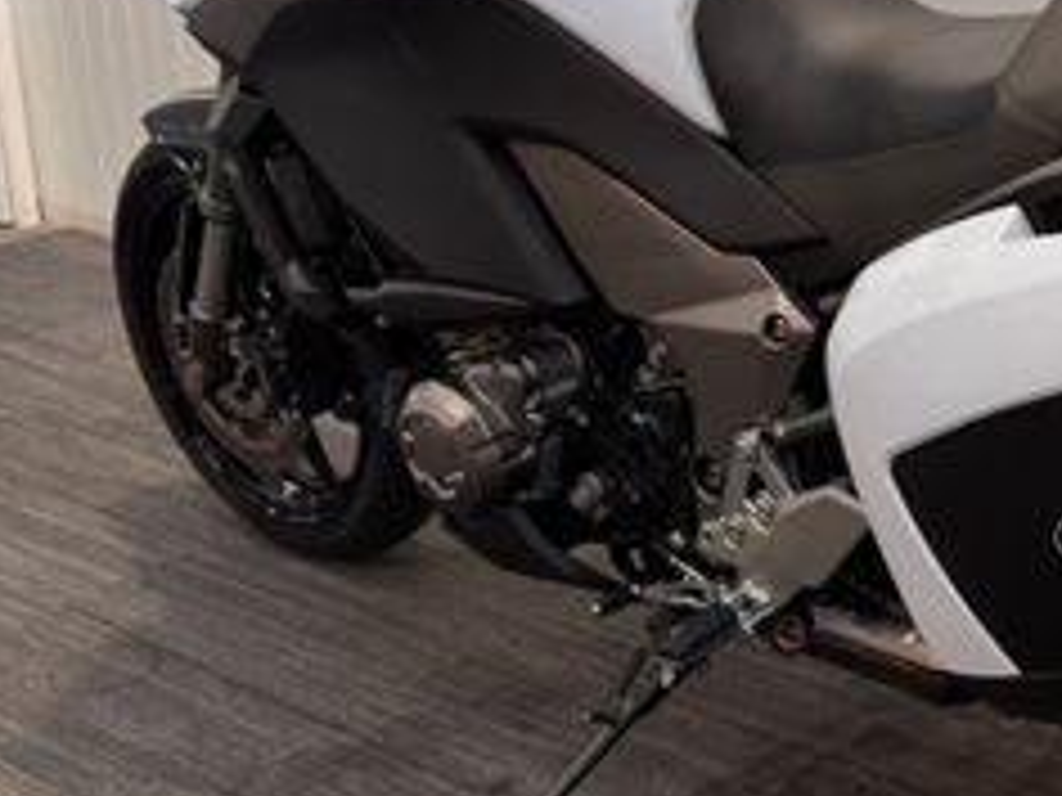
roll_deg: +0.3
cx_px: 1138
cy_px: 220
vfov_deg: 22.4
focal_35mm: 65
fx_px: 1994
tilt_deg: -16.9
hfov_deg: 27.5
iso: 200
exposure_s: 1/50
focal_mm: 6.76
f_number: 1.78
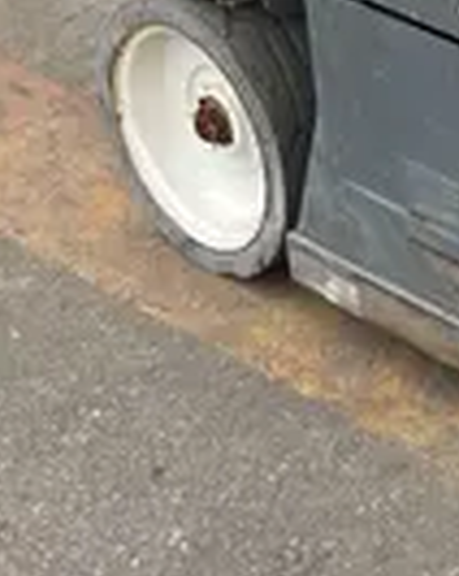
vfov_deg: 11.4
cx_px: 974
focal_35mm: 140
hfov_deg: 10.0
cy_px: -808
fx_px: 2383
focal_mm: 4.2
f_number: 1.6
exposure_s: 1/2212
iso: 32
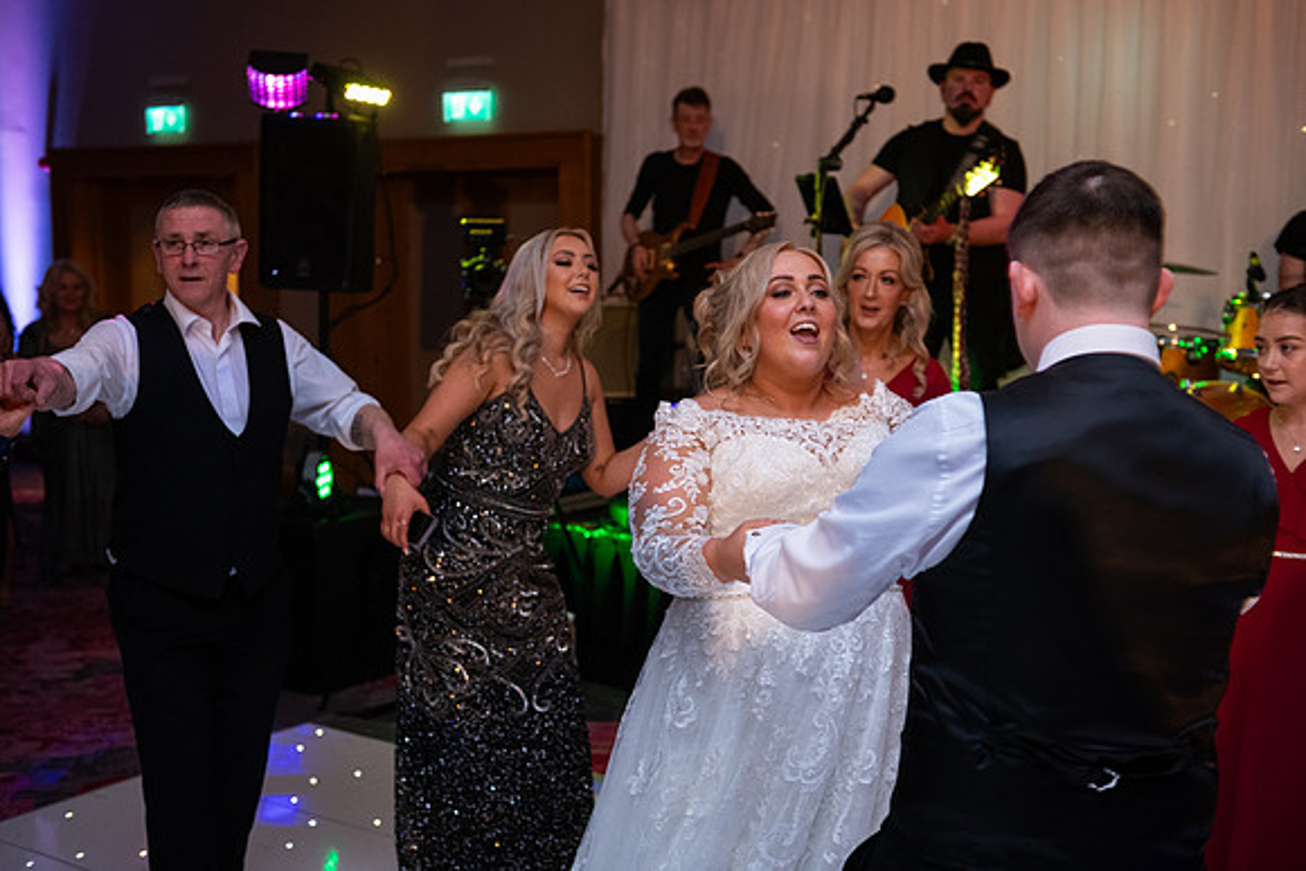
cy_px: 436
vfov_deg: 29.9
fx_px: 1633
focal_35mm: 45
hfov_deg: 43.6
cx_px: 653
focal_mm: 45
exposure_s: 1/160
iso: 1250
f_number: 3.5
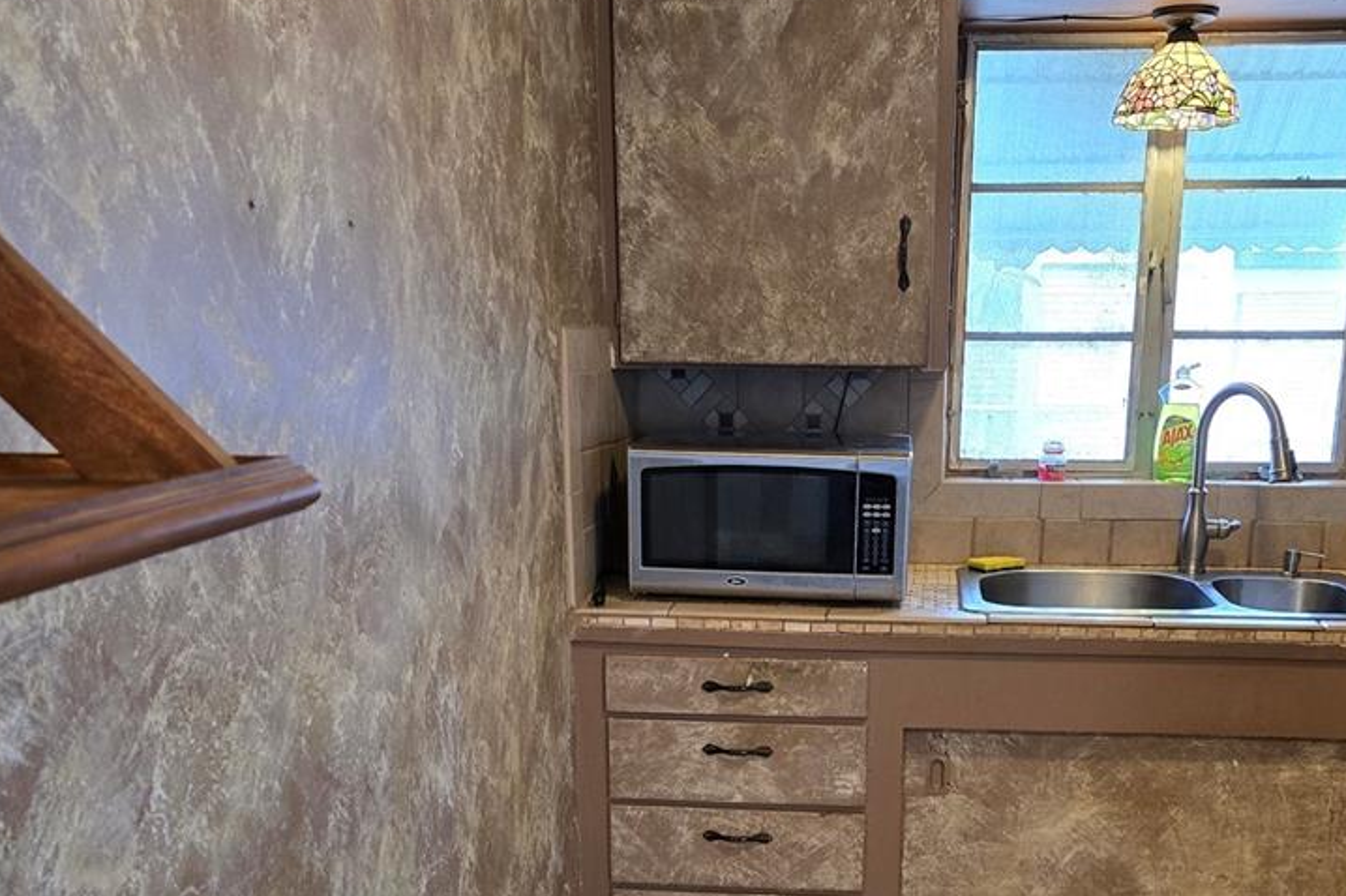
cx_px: 827
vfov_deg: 32.5
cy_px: 707
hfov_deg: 48.1
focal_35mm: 40
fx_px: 1495
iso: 640
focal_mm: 6.3
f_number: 1.7
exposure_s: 1/120
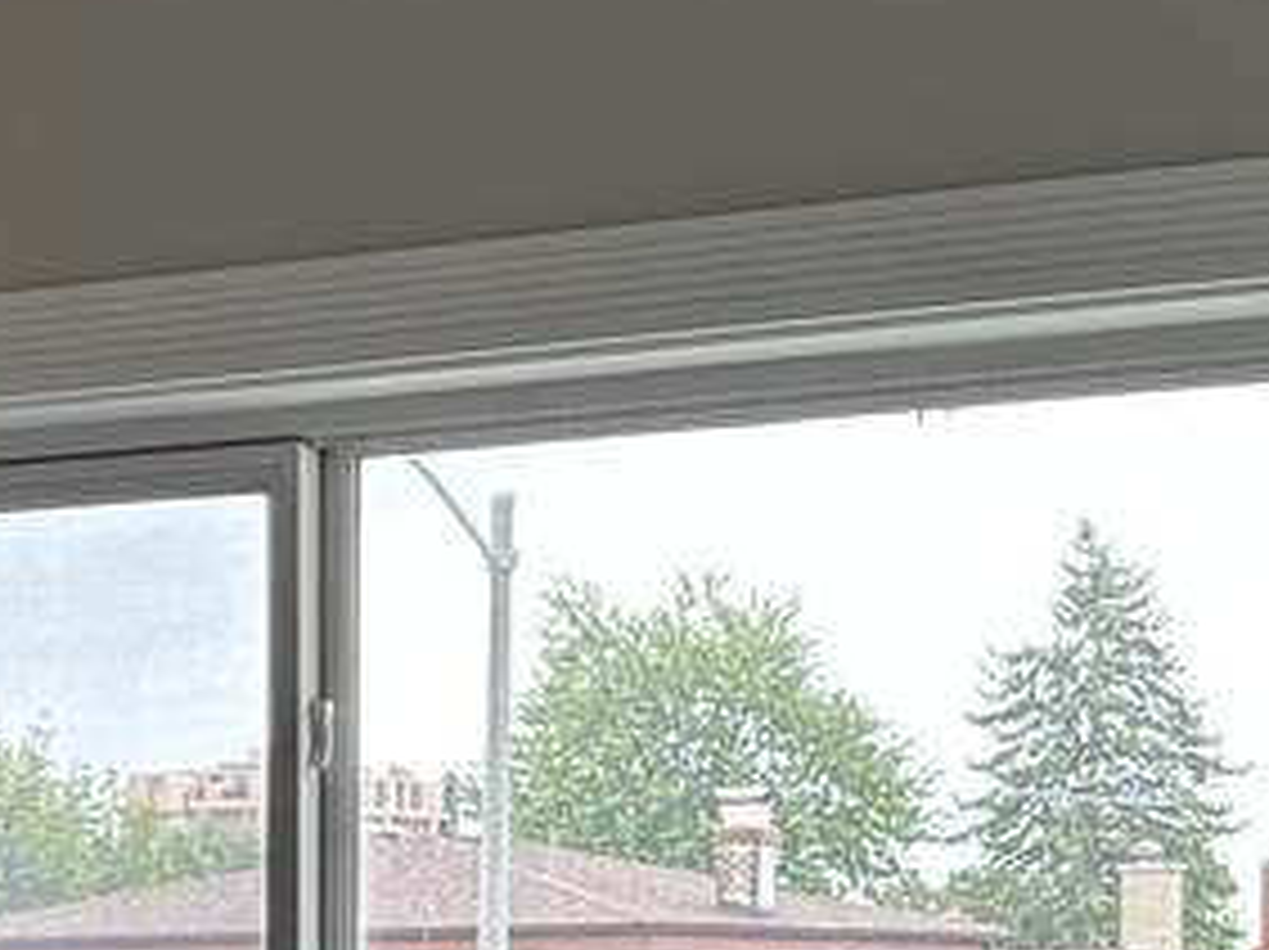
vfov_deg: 10.8
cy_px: 1283
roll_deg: +0.3
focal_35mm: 133
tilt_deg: -3.7
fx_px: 4872
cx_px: -63
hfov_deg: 14.6
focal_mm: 5.96
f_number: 1.6
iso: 100
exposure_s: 1/120
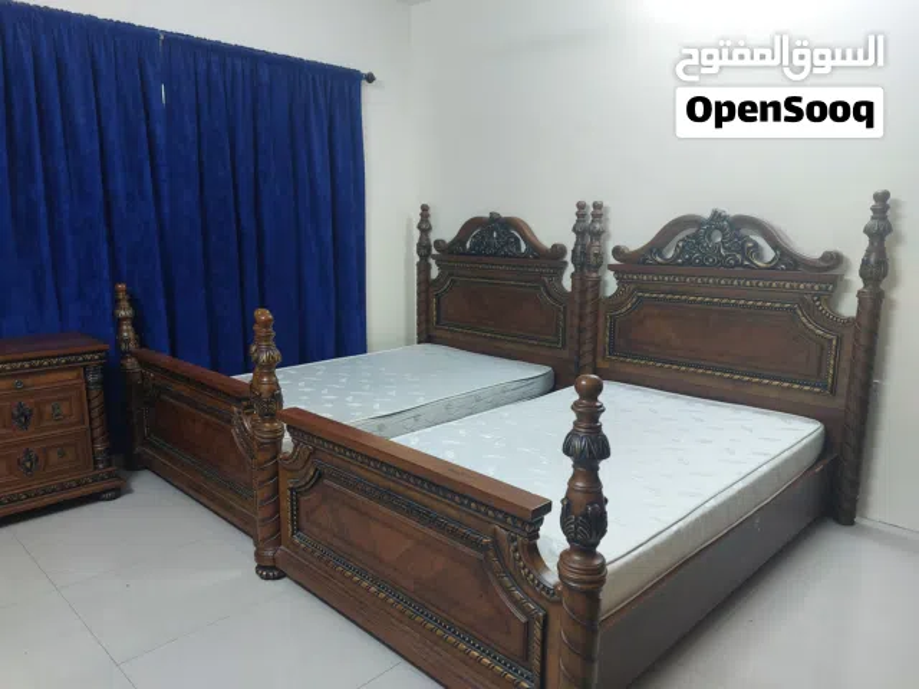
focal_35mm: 25
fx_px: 664
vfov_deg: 54.9
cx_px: 460
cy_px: 344
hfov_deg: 69.4
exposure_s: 1/50
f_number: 1.8
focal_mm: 5.23
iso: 250
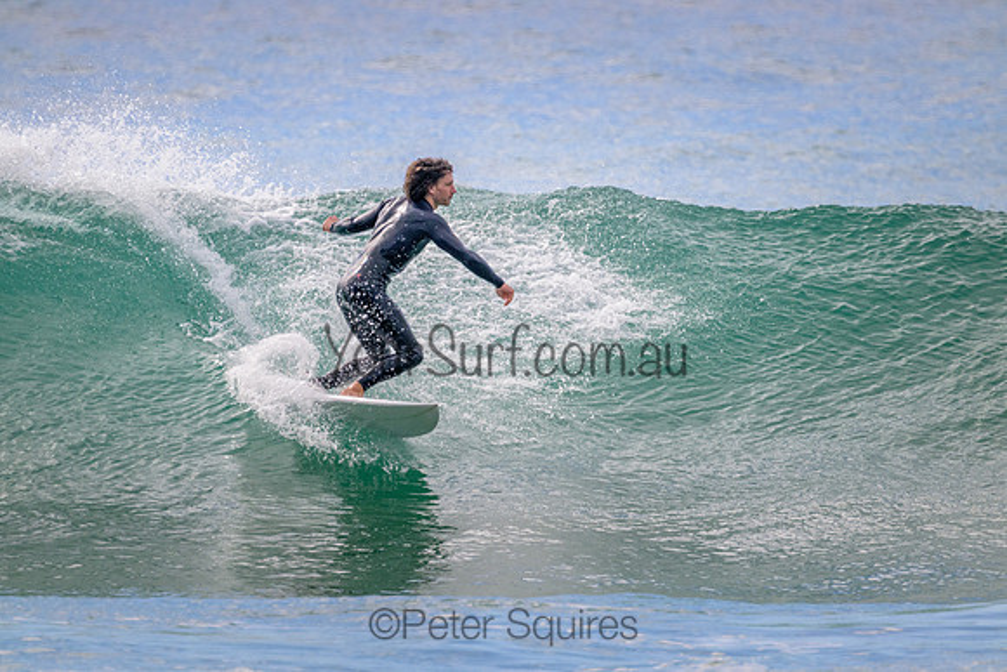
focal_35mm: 800
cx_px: 504
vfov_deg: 1.7
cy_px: 336
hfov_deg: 2.6
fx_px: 22382
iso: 1800
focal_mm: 800
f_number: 13
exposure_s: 1/2000
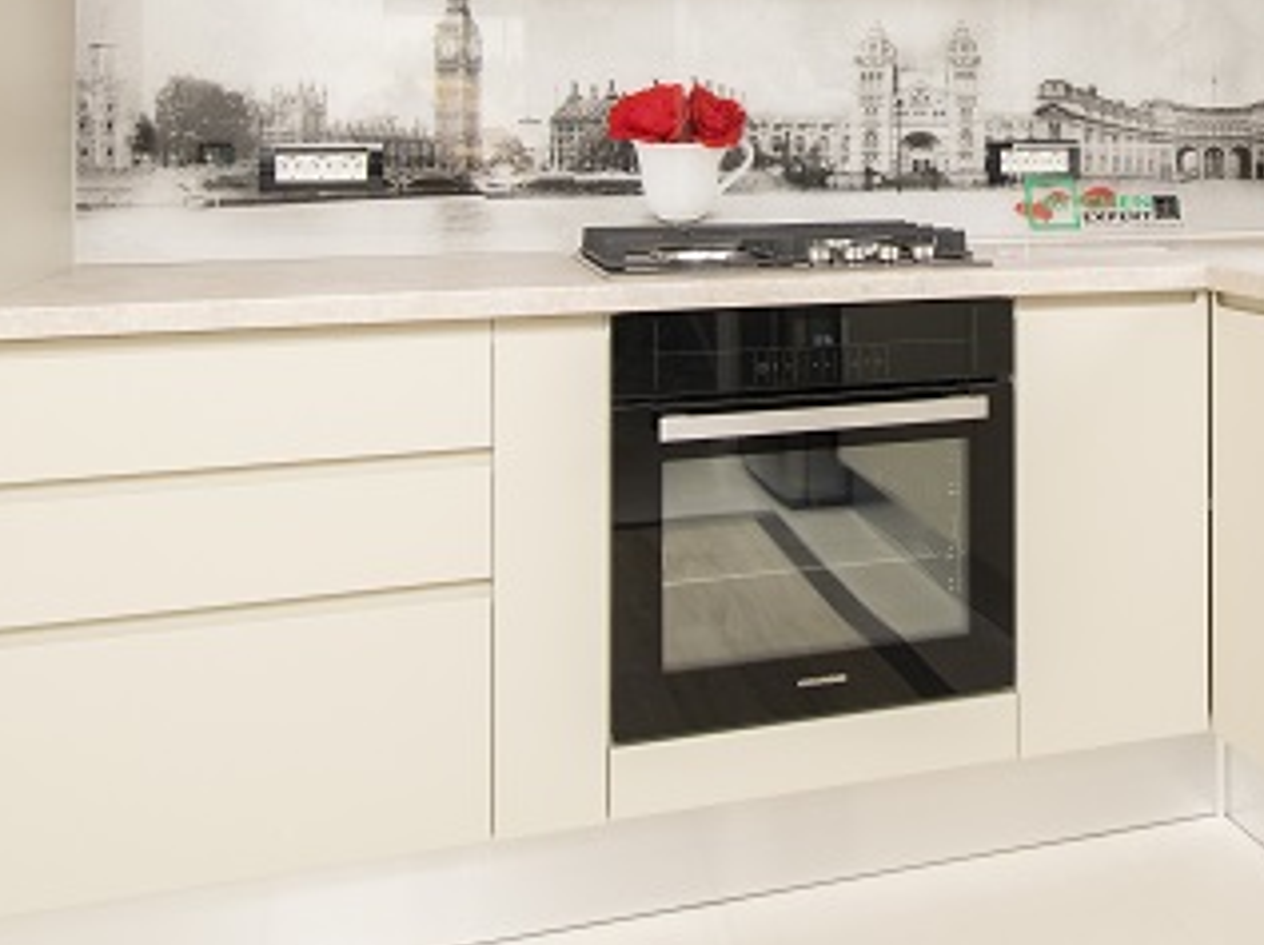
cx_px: 1009
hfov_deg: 43.7
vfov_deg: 33.6
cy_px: 132
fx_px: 1495
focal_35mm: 41
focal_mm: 10
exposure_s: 1/20
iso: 320
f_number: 6.3
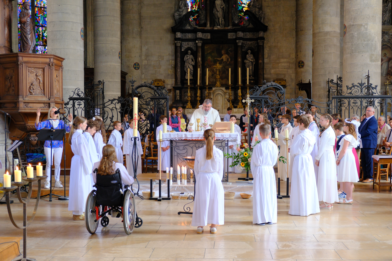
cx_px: 196
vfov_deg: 28.6
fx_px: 512
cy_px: 130
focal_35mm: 47
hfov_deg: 41.9
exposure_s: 1/42
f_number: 3.6
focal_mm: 31.5
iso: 800
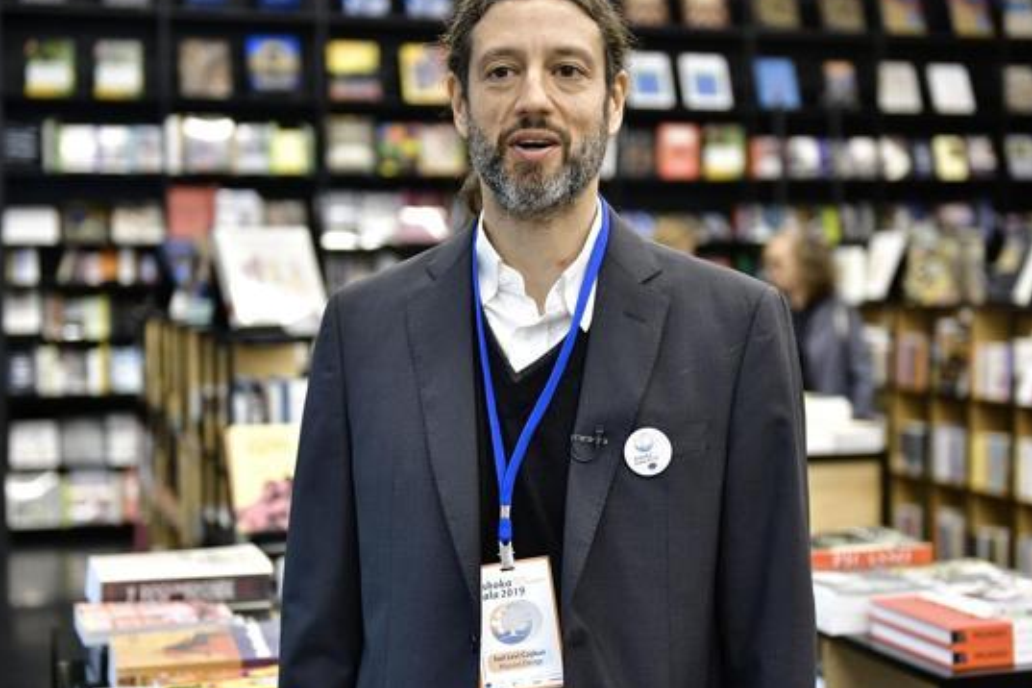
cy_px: 336
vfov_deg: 21.6
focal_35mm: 63
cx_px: 553
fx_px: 1806
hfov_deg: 31.9
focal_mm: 55
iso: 800
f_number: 2.8
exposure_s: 1/60
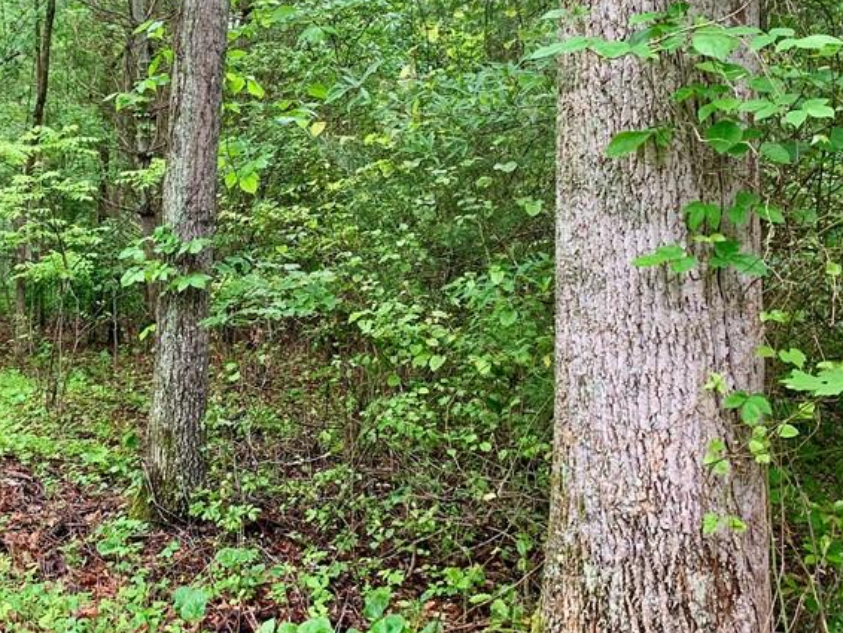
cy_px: 176
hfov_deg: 39.6
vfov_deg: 30.5
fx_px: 1145
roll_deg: +2.0
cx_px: 240
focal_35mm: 47
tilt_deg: -1.8
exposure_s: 1/76
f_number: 1.8
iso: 100
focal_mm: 4.25
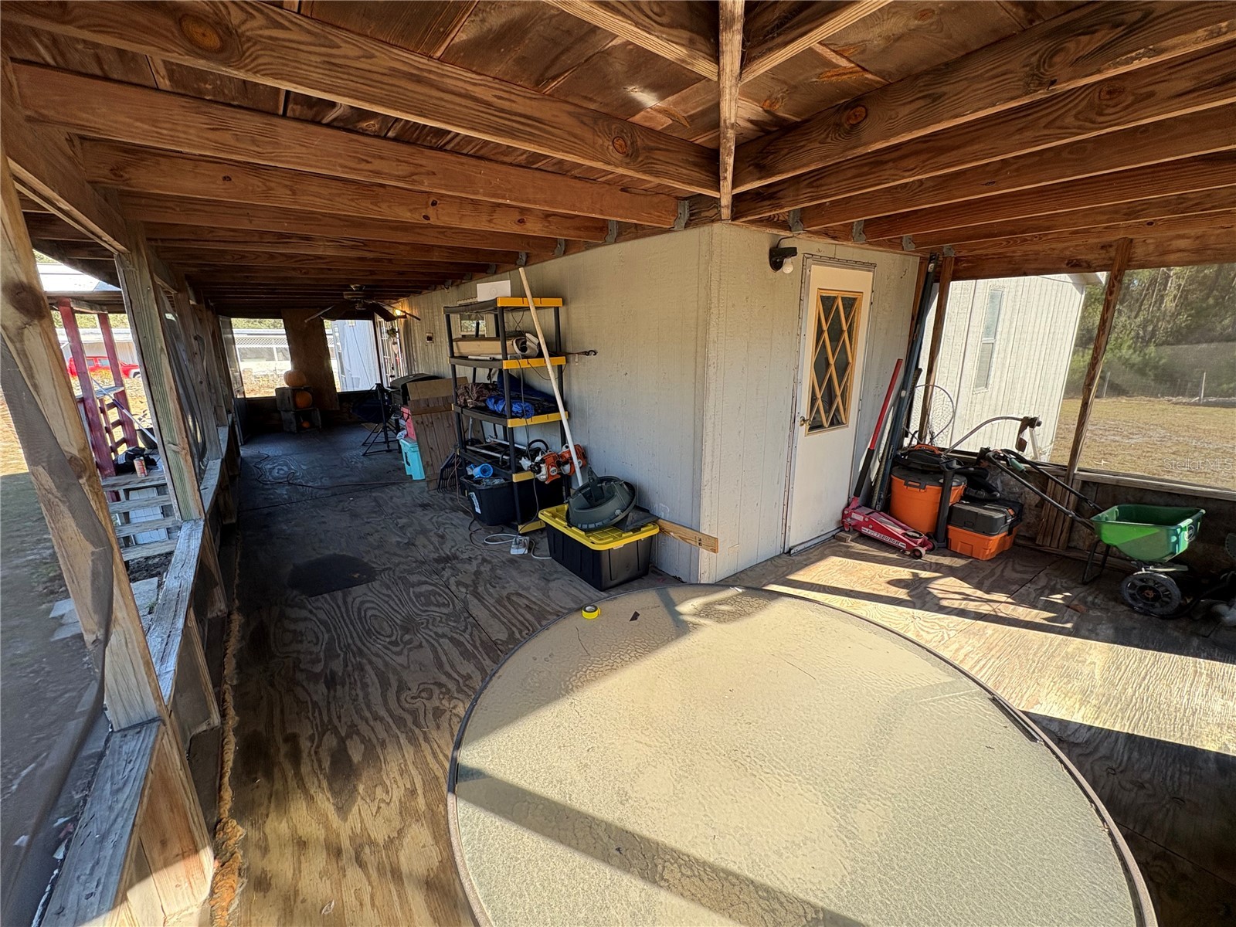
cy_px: 464
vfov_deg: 85.7
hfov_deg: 102.1
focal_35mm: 14
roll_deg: +1.0
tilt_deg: -14.3
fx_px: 500
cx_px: 618
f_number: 2.2
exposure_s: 1/153
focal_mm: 2.22
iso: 64
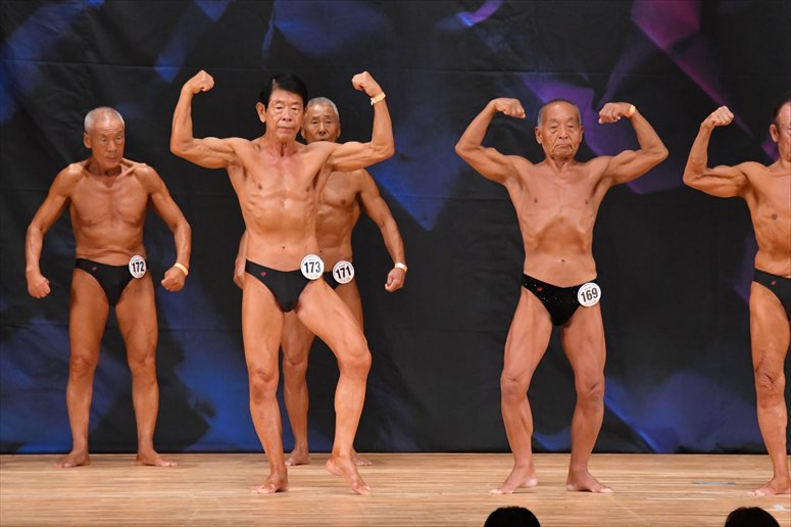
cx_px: 396
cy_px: 264
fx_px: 5930
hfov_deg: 7.6
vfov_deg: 5.1
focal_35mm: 270
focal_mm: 180
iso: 5000
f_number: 5.6
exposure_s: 1/400
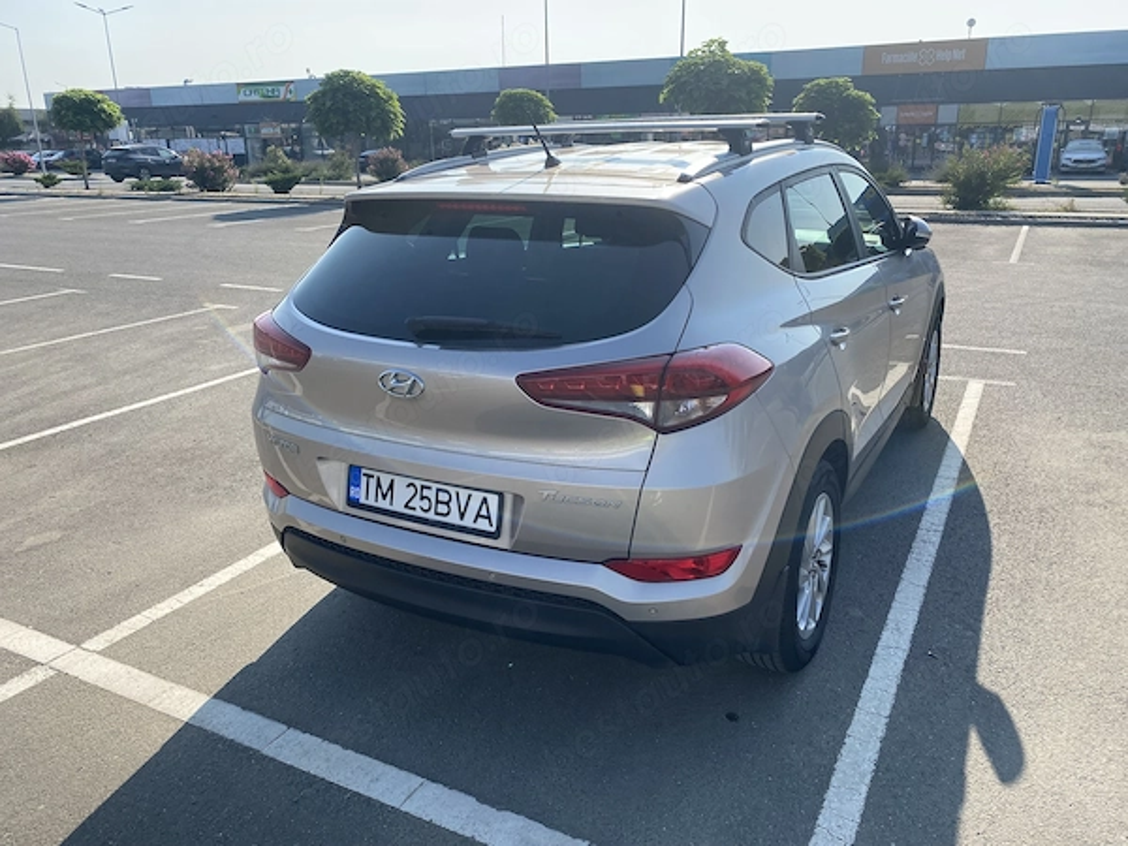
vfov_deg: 53.1
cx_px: 564
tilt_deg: -17.3
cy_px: 423
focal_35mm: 26
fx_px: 847
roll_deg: +0.4
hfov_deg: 67.3
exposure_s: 1/1779
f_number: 1.8
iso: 32
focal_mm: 4.25
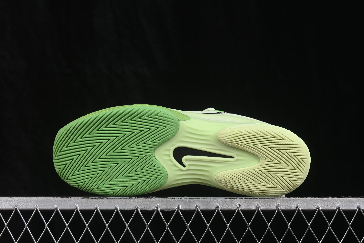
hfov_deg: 27.0
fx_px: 758
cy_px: 122
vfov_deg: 18.2
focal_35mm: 75
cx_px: 182
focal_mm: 50
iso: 160
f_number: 8
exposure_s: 1/80
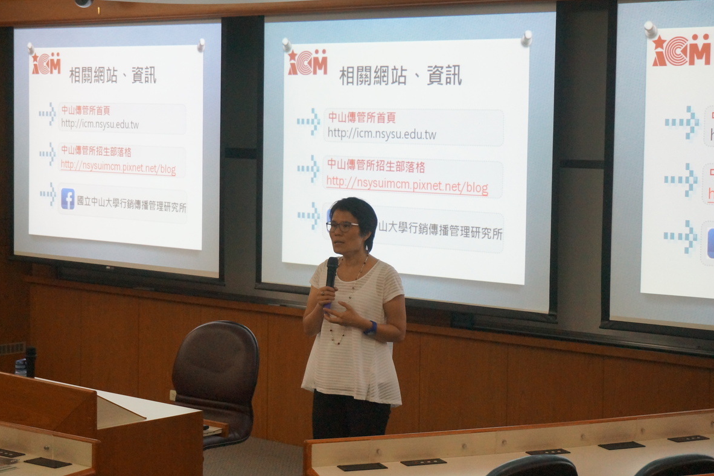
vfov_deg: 18.0
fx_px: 1507
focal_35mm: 76
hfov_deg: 26.6
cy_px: 239
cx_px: 353
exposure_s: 1/160
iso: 3200
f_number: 5.6
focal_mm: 50
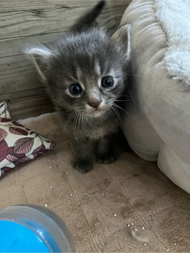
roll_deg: -0.6
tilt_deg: -34.9
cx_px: 95
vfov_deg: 67.3
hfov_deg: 53.1
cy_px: 126
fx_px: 190
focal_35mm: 26
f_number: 1.6
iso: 640
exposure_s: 1/30
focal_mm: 5.1
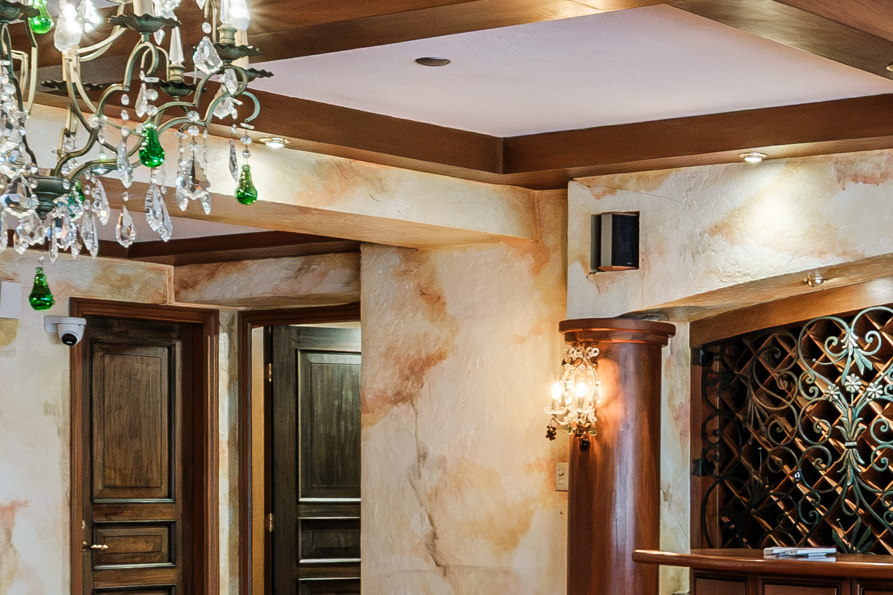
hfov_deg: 25.8
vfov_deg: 17.9
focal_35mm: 75
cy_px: 521
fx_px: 1860
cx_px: 856
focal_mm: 12
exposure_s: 1/13
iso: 1000
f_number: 8
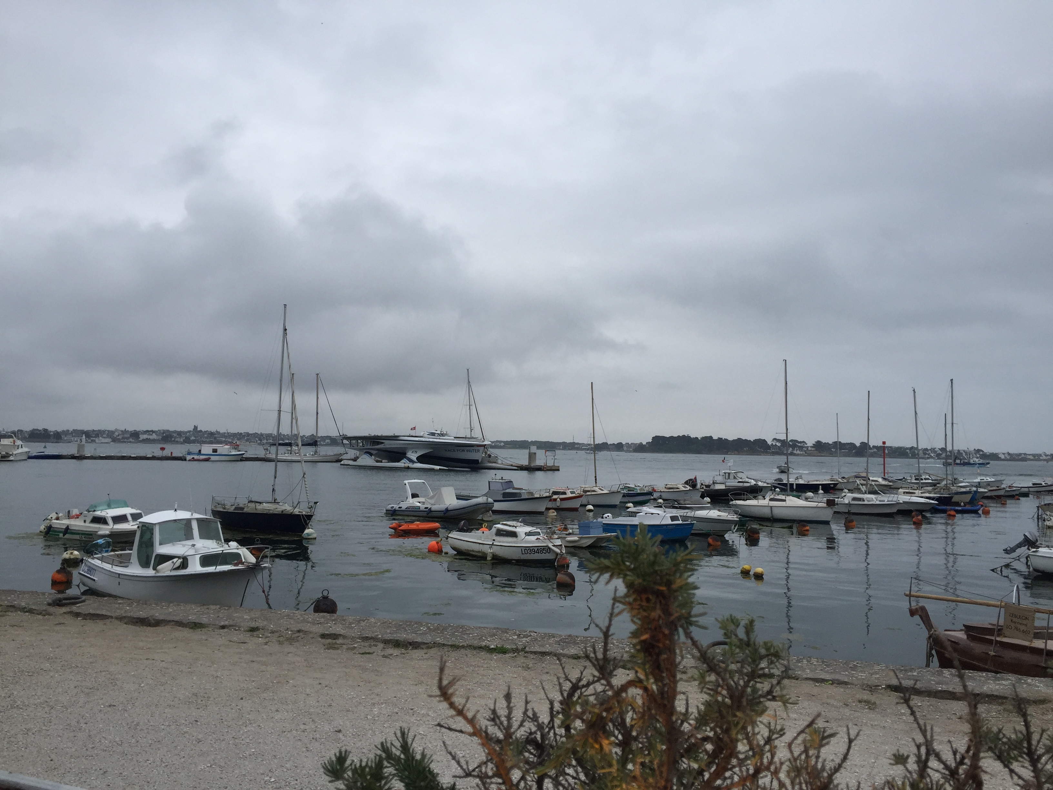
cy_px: 395
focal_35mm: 29
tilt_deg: +5.1
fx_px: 882
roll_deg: -2.4
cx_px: 526
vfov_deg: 48.2
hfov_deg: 61.7
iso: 32
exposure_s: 1/807
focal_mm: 4.15
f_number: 2.2
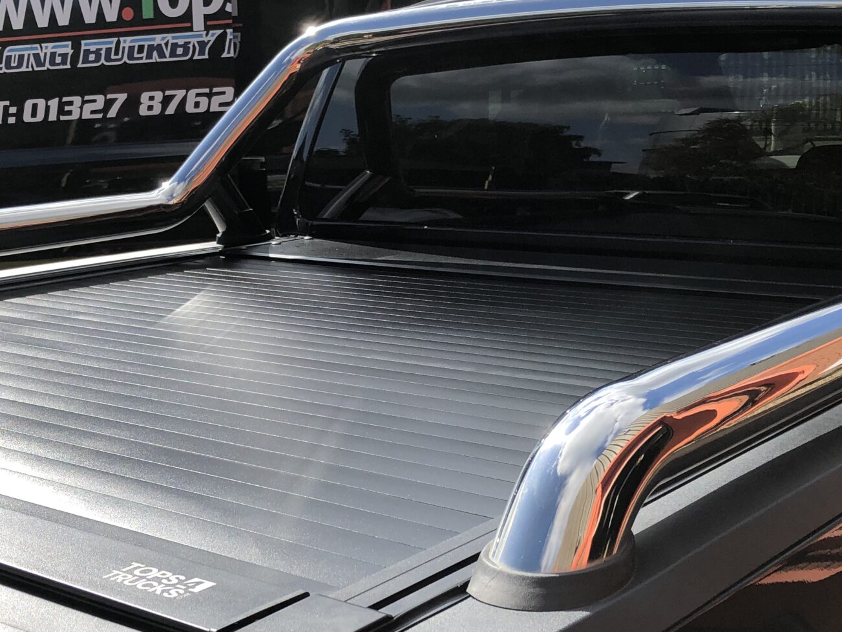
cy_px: 362
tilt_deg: -13.0
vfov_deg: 26.5
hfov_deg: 34.9
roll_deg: +1.8
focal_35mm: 55
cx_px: 352
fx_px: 1338
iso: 20
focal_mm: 3.99
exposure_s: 1/1715
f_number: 1.8
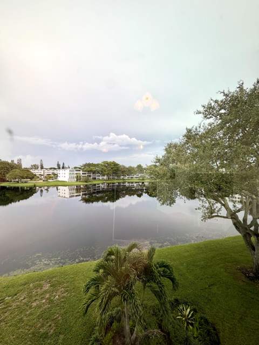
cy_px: 172
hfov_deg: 85.7
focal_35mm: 14
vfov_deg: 102.1
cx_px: 130
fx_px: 140
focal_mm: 2.22
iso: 32
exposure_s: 1/770
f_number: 2.2
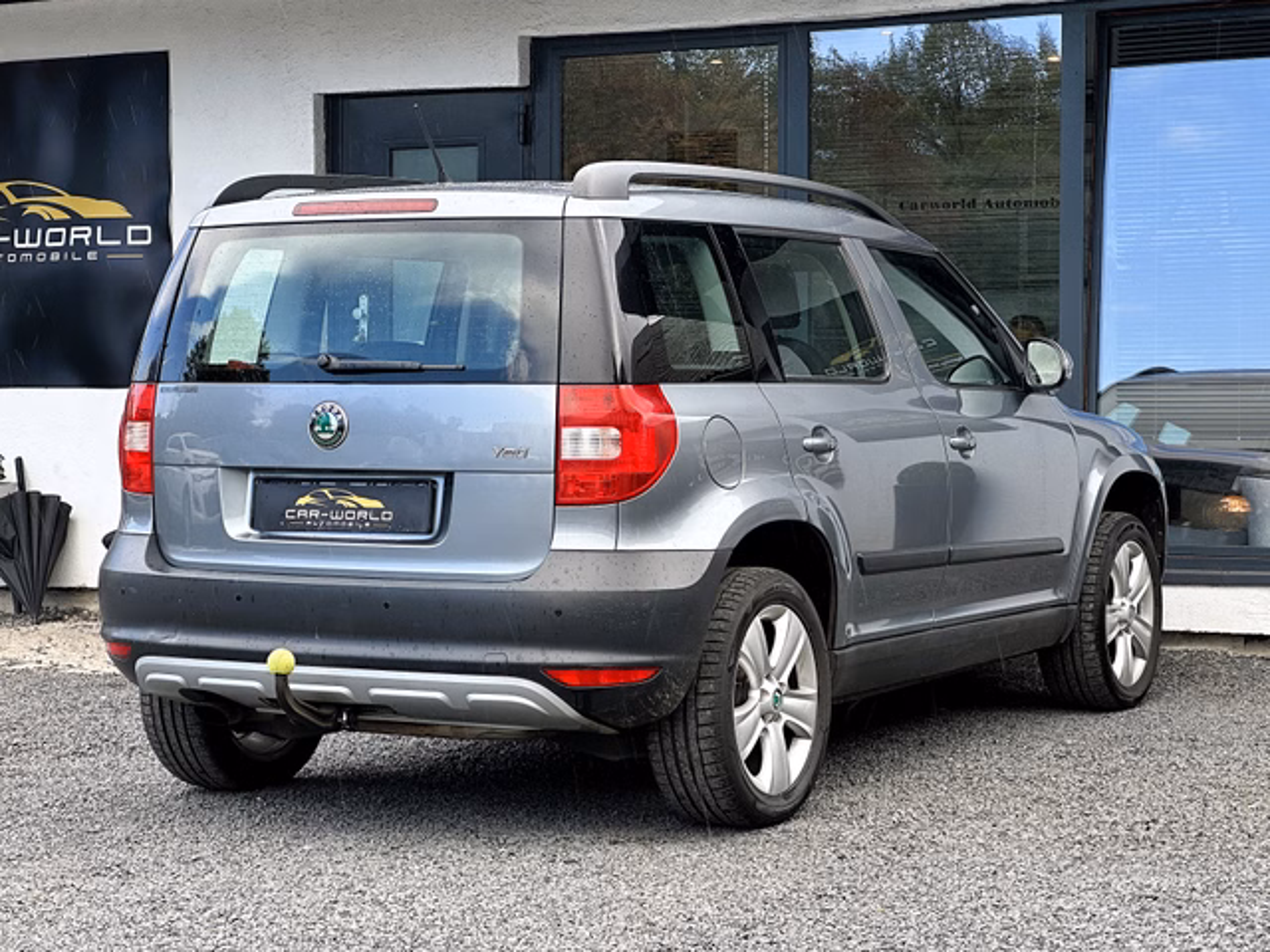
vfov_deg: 19.1
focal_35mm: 77
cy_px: 476
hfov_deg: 25.3
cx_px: 635
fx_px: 2825
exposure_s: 1/99
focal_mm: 9
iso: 32
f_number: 2.8
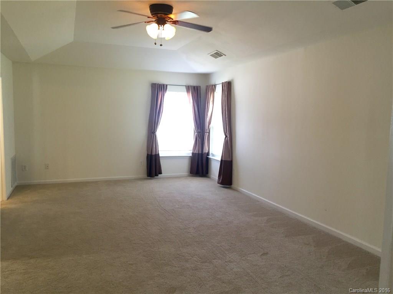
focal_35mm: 29
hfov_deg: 61.7
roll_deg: -2.1
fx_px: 329
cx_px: 196
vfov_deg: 48.2
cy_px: 147
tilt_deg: -4.6
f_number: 2.2
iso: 50
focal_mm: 4.15
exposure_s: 1/30
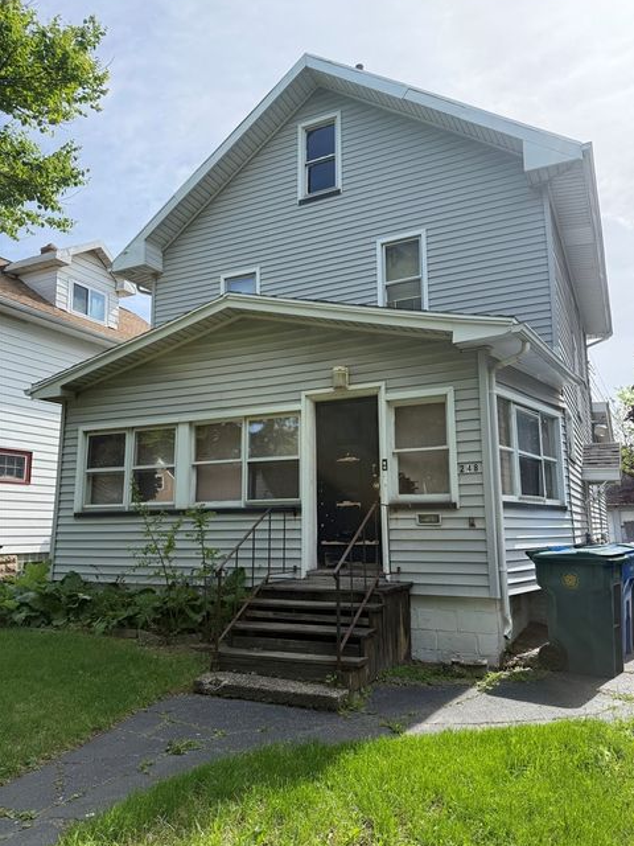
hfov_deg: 54.9
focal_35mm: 25
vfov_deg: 69.4
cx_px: 329
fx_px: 611
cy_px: 424
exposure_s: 1/2525
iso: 100
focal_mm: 6.76
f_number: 1.78
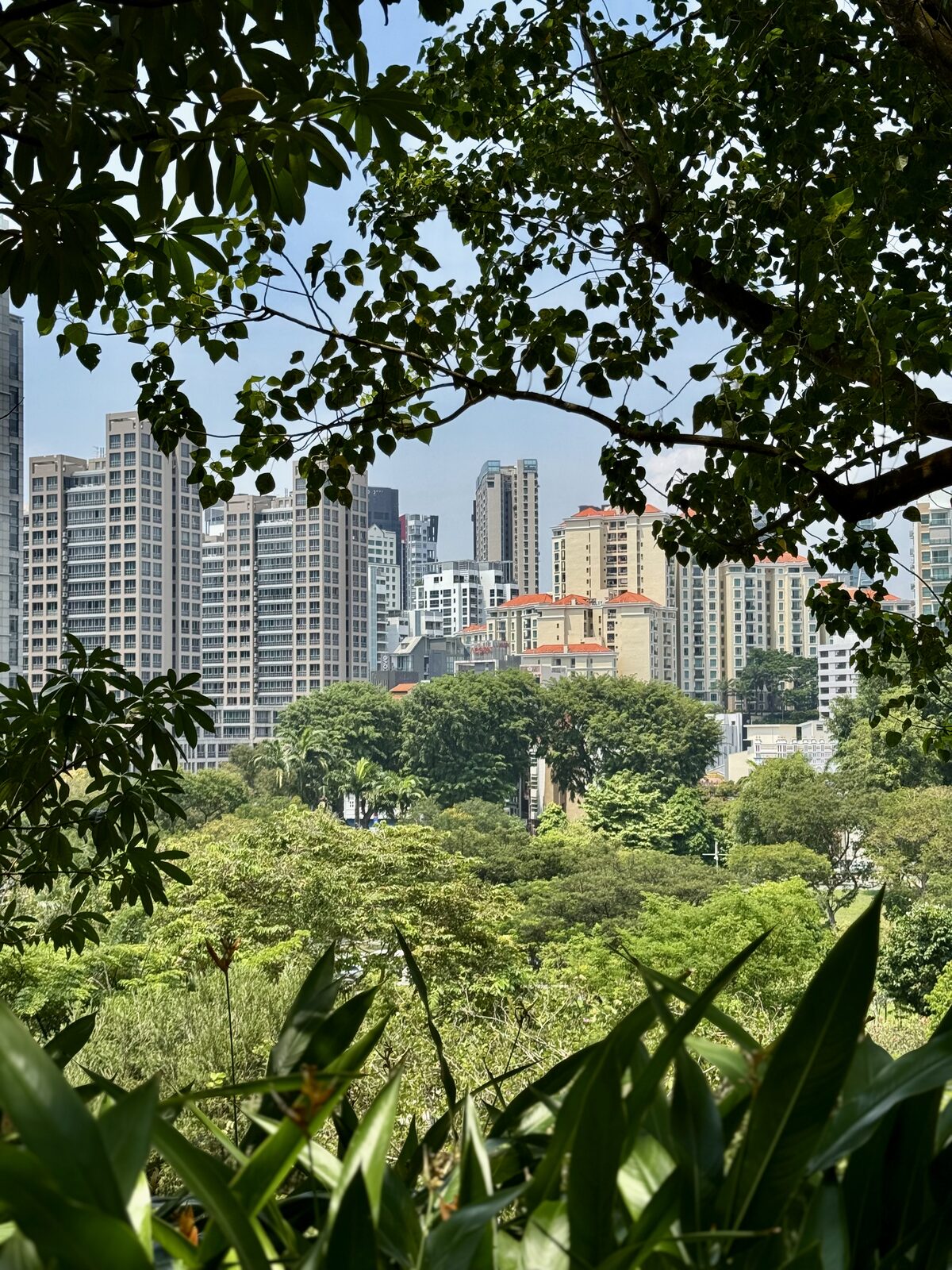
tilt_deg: +2.4
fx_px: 1760
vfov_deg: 39.7
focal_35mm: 48
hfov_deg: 30.3
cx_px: 476
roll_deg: +0.3
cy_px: 635
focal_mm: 6.76
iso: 64
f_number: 1.78
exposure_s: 1/3425
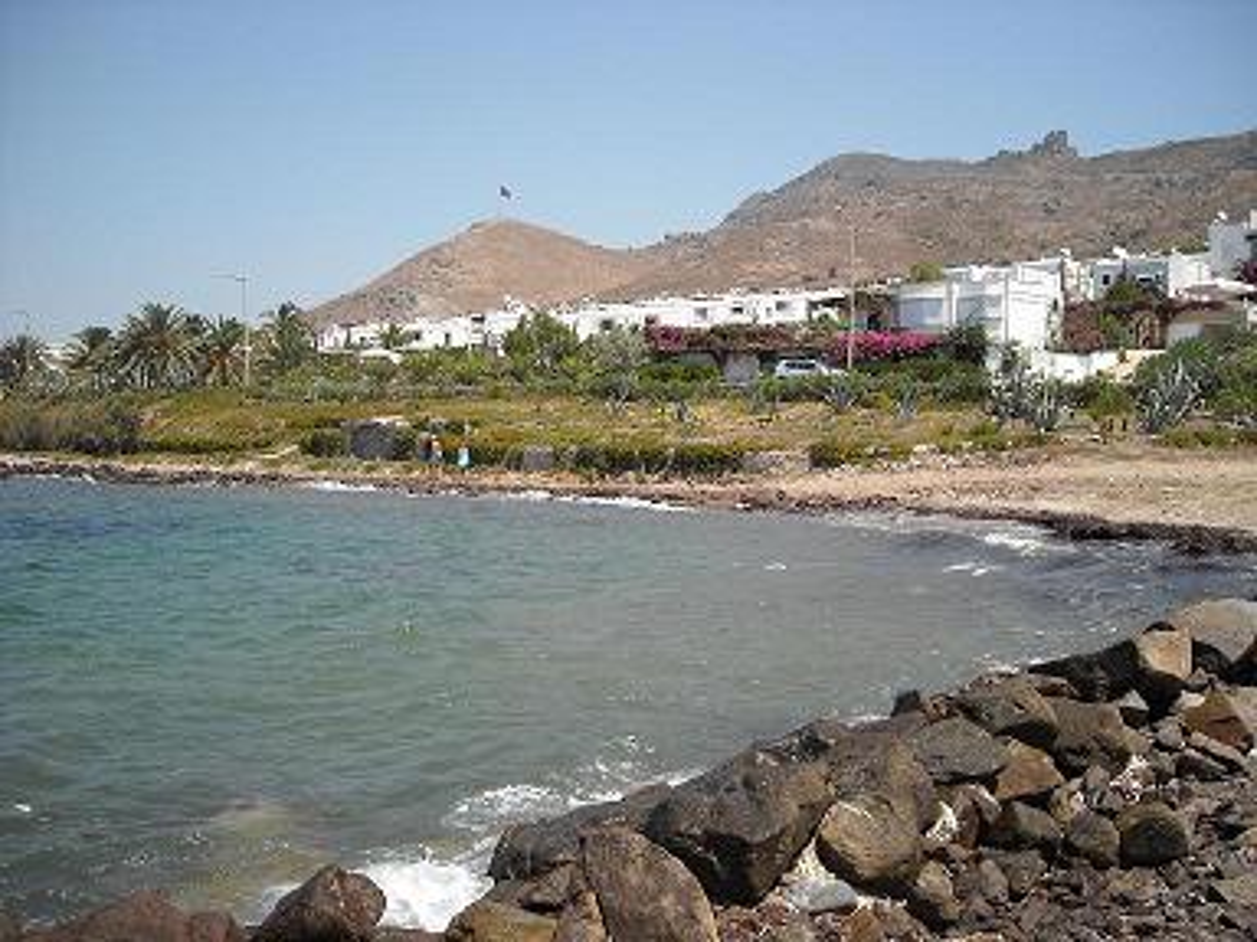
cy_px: 471
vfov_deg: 40.7
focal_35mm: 35
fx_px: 1271
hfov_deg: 52.6
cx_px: 628
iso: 64
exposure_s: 1/260
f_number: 5.6
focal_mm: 5.7
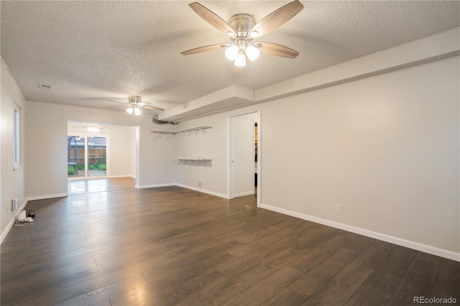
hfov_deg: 96.7
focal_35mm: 16
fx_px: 204
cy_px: 153
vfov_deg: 73.7
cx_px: 230
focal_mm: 16
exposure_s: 1/5
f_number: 4
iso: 100
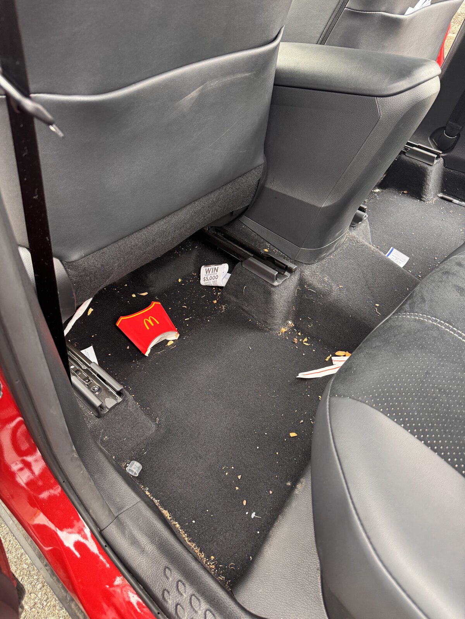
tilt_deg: -41.9
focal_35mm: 24
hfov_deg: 56.8
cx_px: 232
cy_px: 310
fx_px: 430
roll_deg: +0.9
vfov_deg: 71.6
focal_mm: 6.76
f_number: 1.78
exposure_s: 1/60
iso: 400
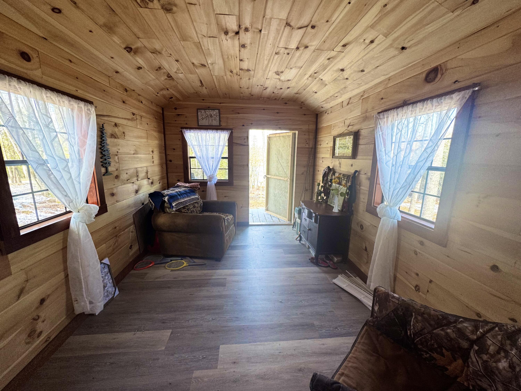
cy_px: 196
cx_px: 260
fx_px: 211
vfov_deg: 85.7
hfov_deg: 102.1
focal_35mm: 14
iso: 125
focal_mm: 2.22
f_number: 2.2
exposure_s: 1/99
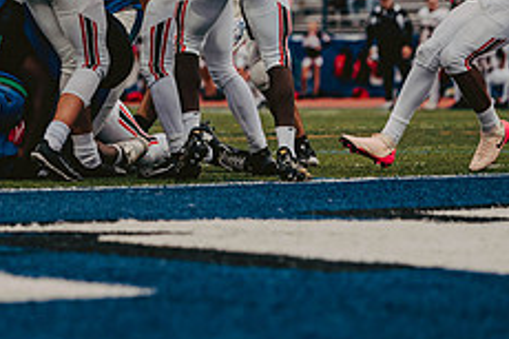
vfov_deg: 4.0
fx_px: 4818
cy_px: 3
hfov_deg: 6.0
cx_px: 18
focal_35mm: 341
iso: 800
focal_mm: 135
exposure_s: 1/1000
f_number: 3.2
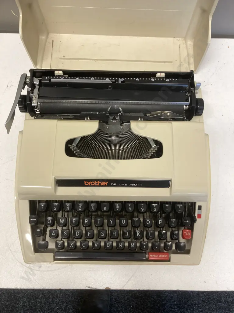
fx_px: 252
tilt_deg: -75.2
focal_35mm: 28
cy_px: 156
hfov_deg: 49.7
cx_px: 117
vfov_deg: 63.4
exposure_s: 1/50
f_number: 1.8
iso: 64
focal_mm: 3.99
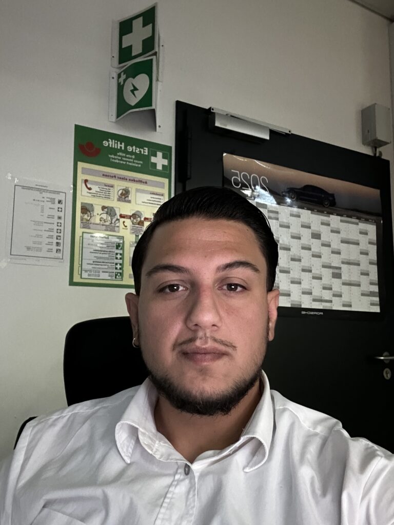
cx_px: 197
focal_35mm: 30
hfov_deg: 46.8
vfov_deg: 60.0
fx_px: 455
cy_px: 262
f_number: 1.9
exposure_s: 1/15
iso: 800
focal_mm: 2.69
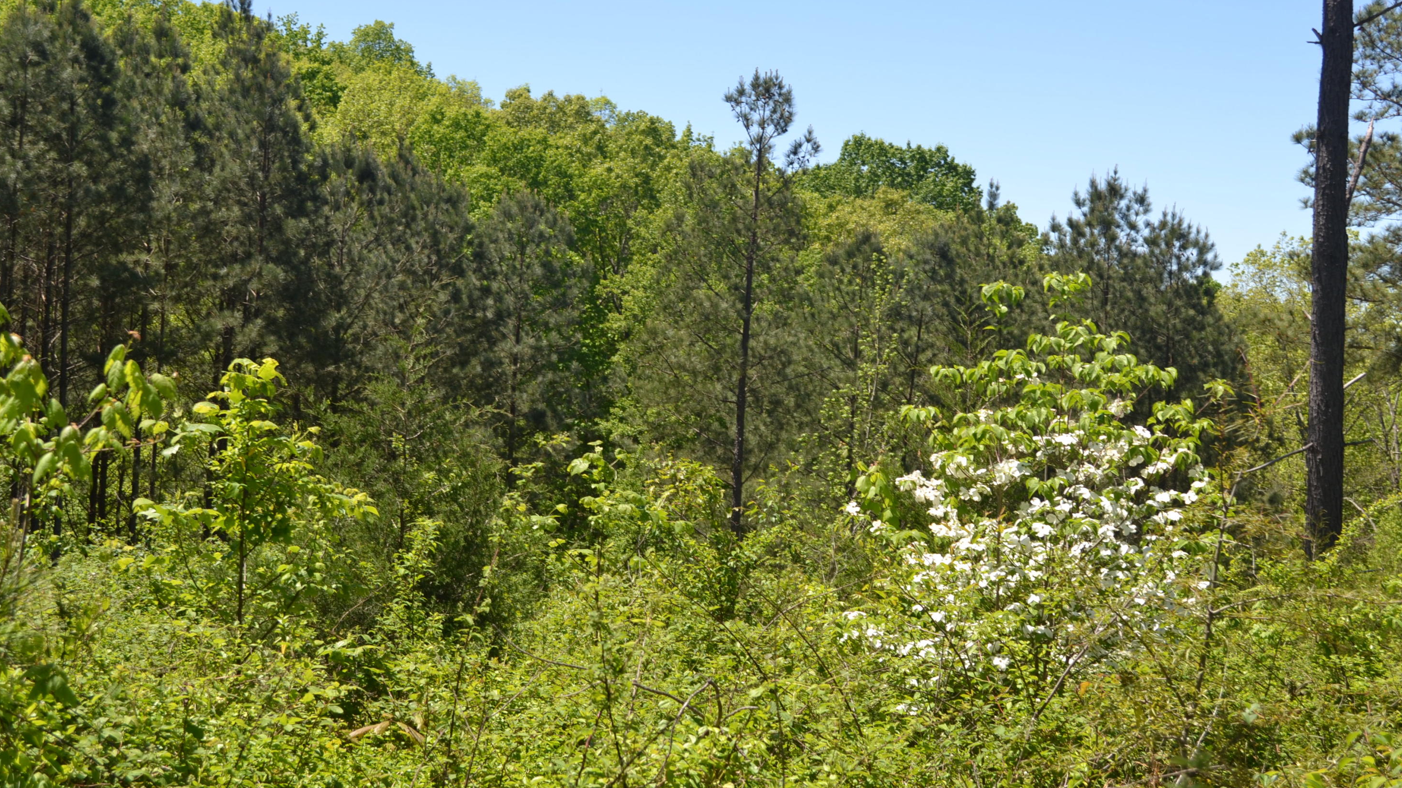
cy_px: 337
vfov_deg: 21.2
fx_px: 2102
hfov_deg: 36.9
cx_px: 715
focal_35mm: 57
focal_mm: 35
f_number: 7.1
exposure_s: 1/200
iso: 100
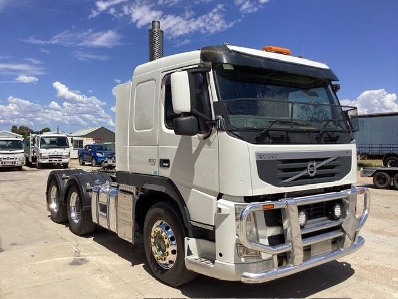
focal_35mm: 31
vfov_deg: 45.4
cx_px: 199
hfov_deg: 58.4
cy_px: 150
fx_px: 356
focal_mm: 3.3
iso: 25
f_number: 2.4
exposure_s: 1/2469
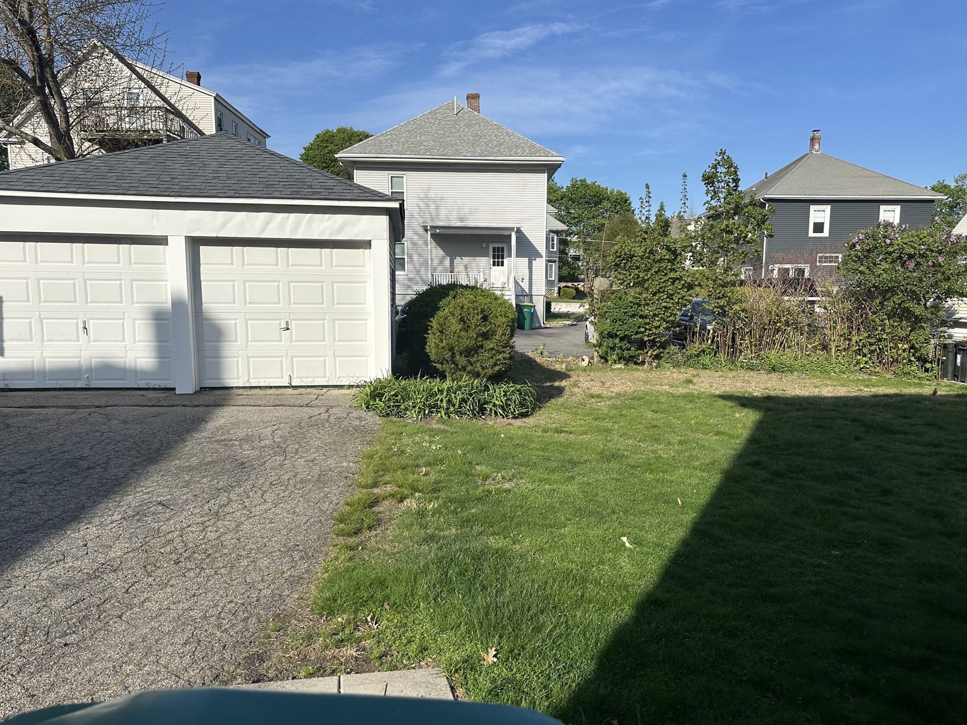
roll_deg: -0.7
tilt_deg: -7.3
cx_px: 484
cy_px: 362
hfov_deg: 71.6
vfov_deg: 56.8
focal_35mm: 24
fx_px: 670
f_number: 1.78
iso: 80
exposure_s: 1/5525
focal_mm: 6.86
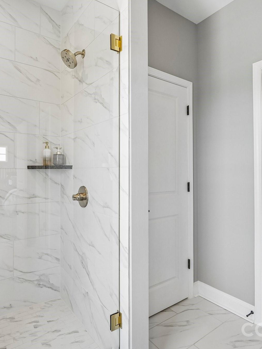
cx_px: 132
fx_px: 222
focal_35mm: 22
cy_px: 172
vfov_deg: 76.4
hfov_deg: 61.1
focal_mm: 10
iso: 400
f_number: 8
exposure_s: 1/15
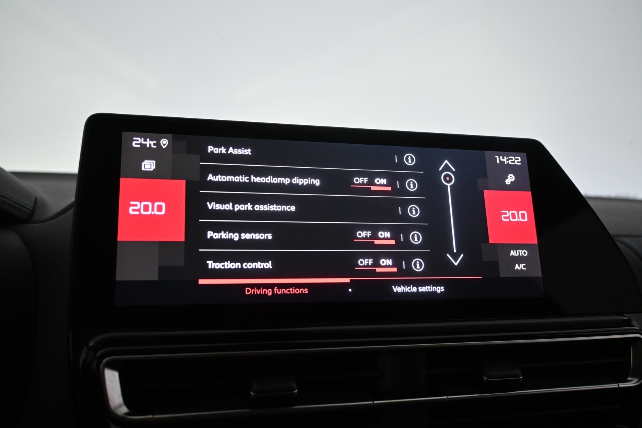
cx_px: 321
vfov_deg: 41.7
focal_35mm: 32
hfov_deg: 59.5
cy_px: 214
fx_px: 562
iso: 2200
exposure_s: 1/125
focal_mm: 21
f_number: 4
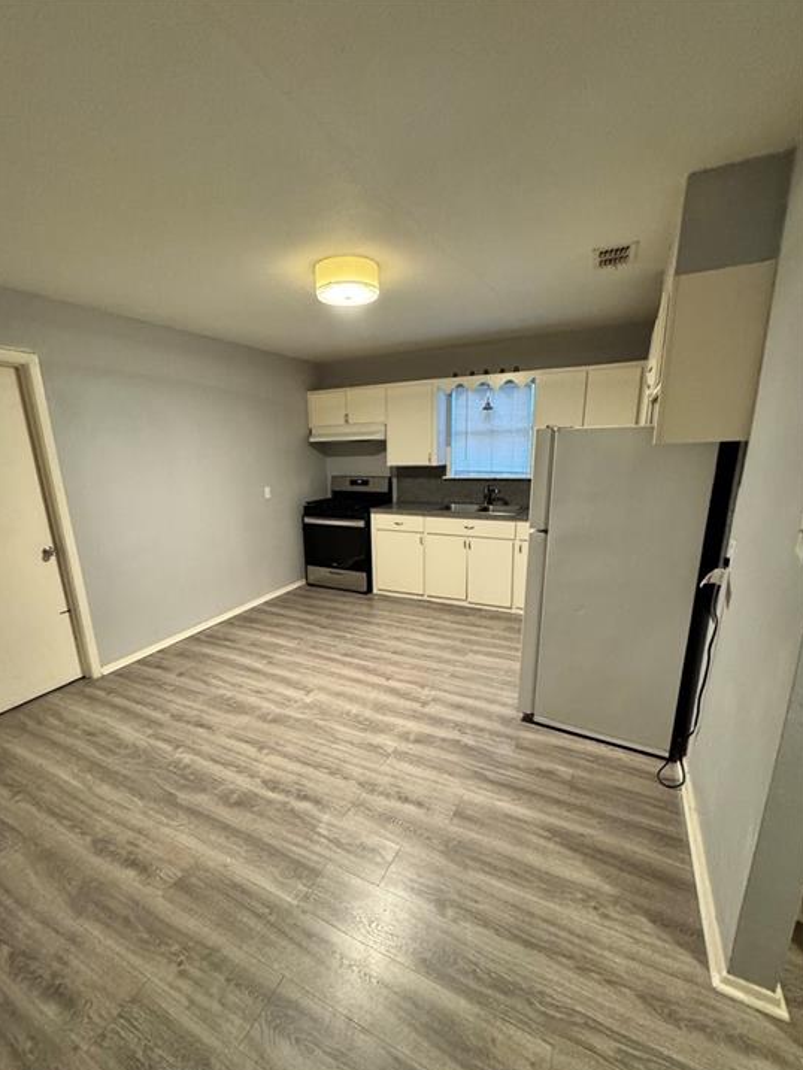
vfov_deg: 98.0
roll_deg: +2.1
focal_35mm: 15
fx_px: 464
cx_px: 379
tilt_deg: -14.9
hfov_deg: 81.7
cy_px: 567
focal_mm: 2.22
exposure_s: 1/60
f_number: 2.2
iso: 800
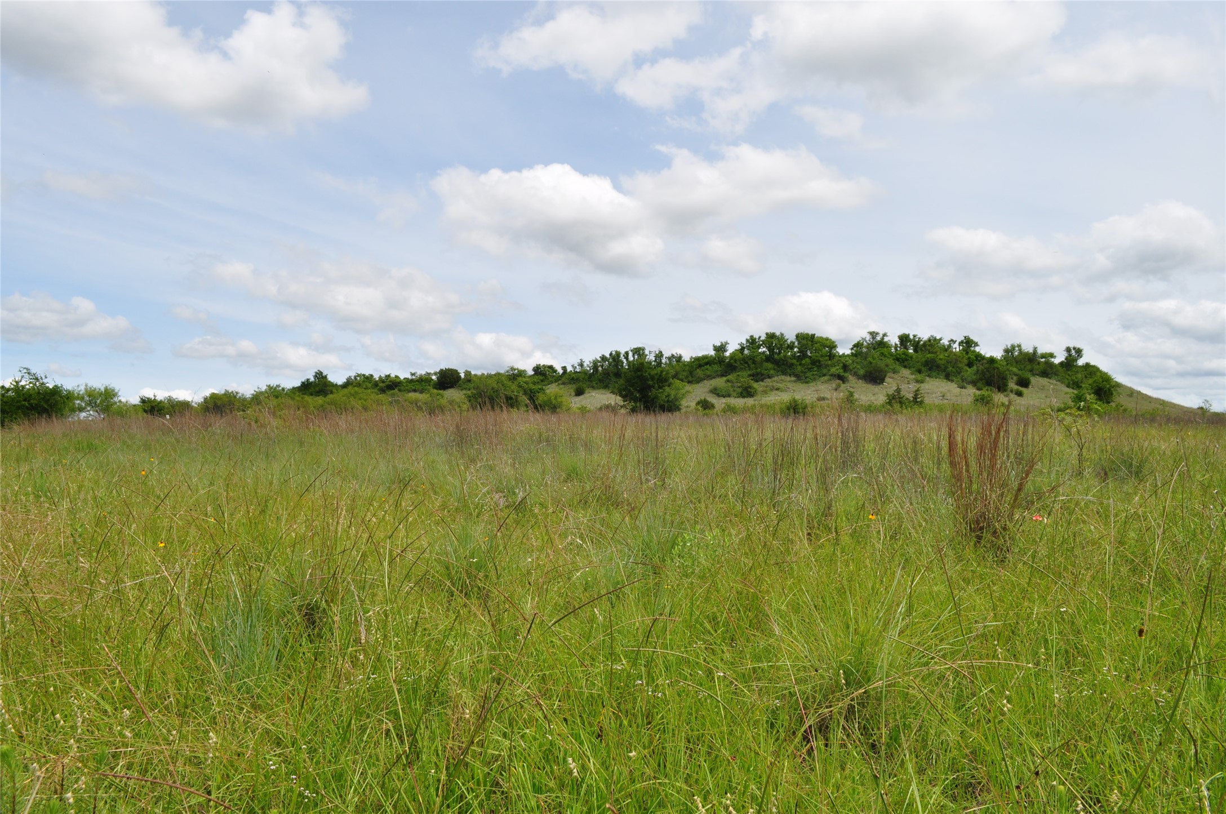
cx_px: 613
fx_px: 918
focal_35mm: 27
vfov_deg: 47.8
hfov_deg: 67.4
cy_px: 407
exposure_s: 1/320
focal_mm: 18
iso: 200
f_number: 10
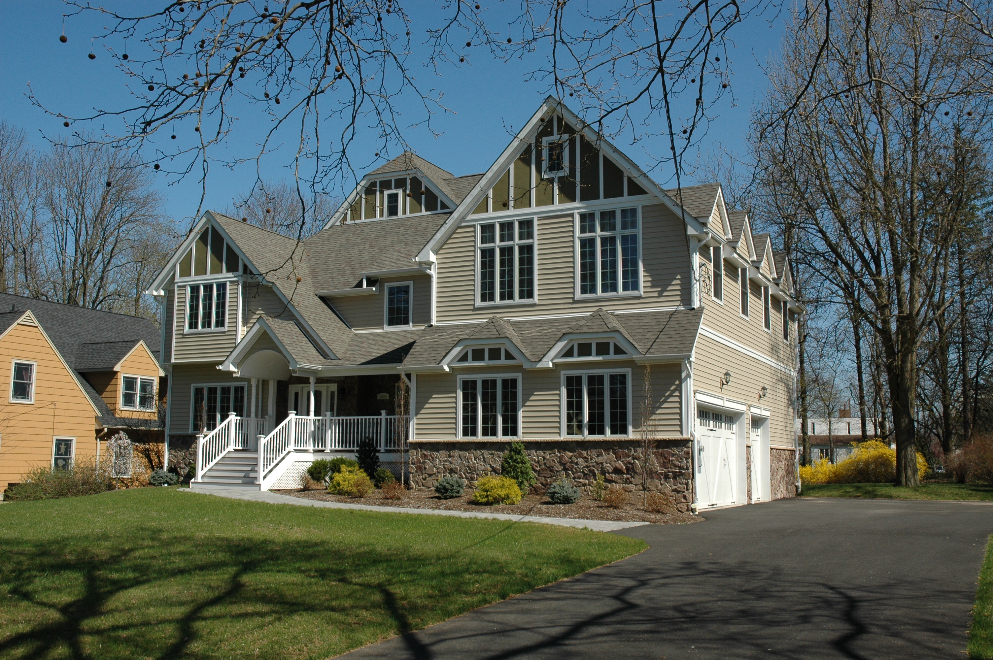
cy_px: 330
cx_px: 496
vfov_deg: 35.4
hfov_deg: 51.3
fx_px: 1033
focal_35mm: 38
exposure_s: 1/400
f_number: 10
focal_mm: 25
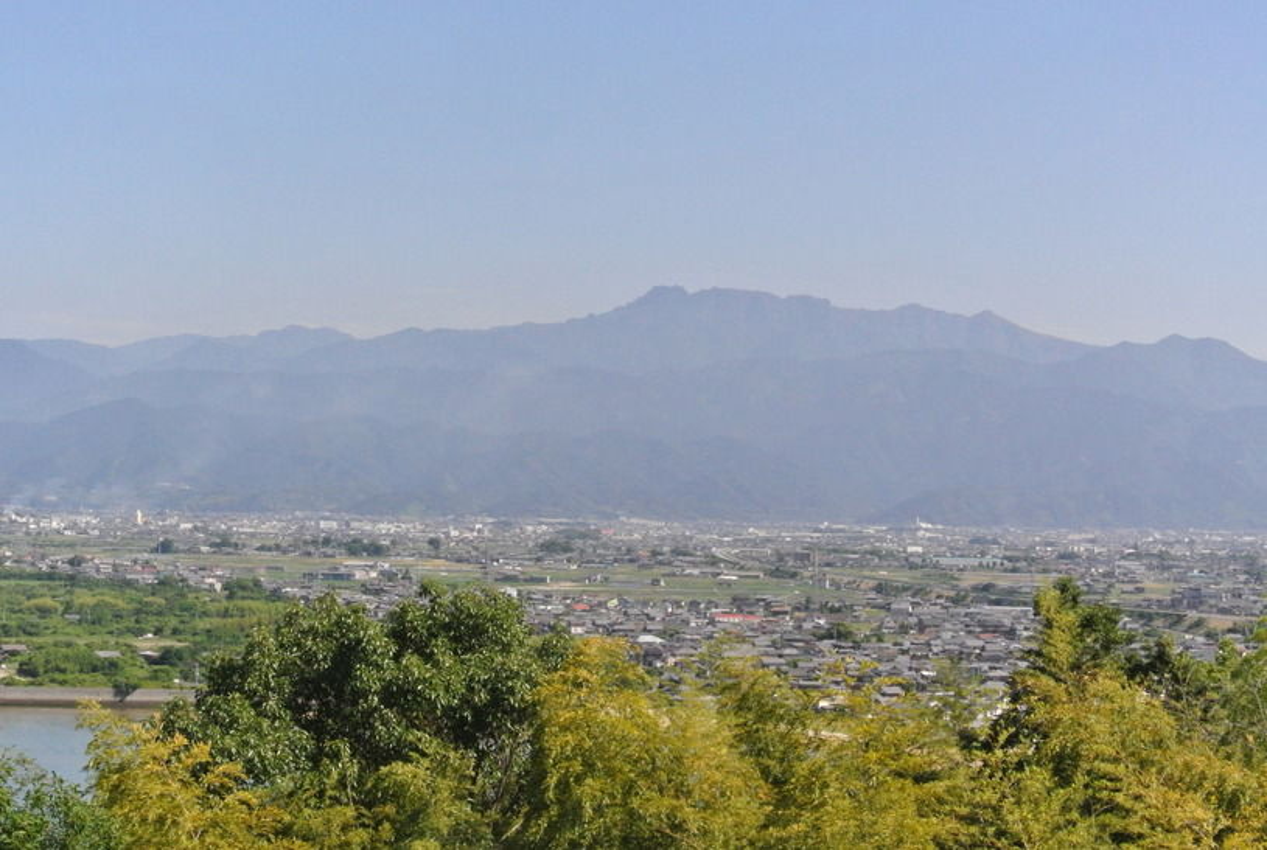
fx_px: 2856
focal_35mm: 81
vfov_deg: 16.9
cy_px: 425
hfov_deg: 25.0
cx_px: 634
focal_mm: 30
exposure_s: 1/500
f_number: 3.8
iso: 1000
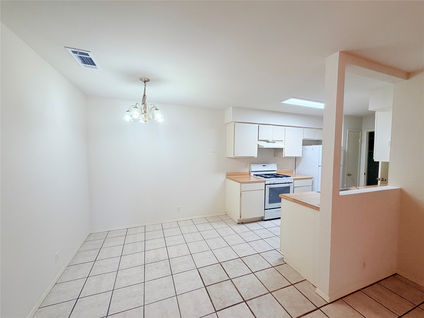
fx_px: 171
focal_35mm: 14
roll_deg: -0.1
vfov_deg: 85.7
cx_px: 212
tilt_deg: -3.8
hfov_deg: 102.1
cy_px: 159
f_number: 2.2
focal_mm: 2.22
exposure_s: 1/120
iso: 160
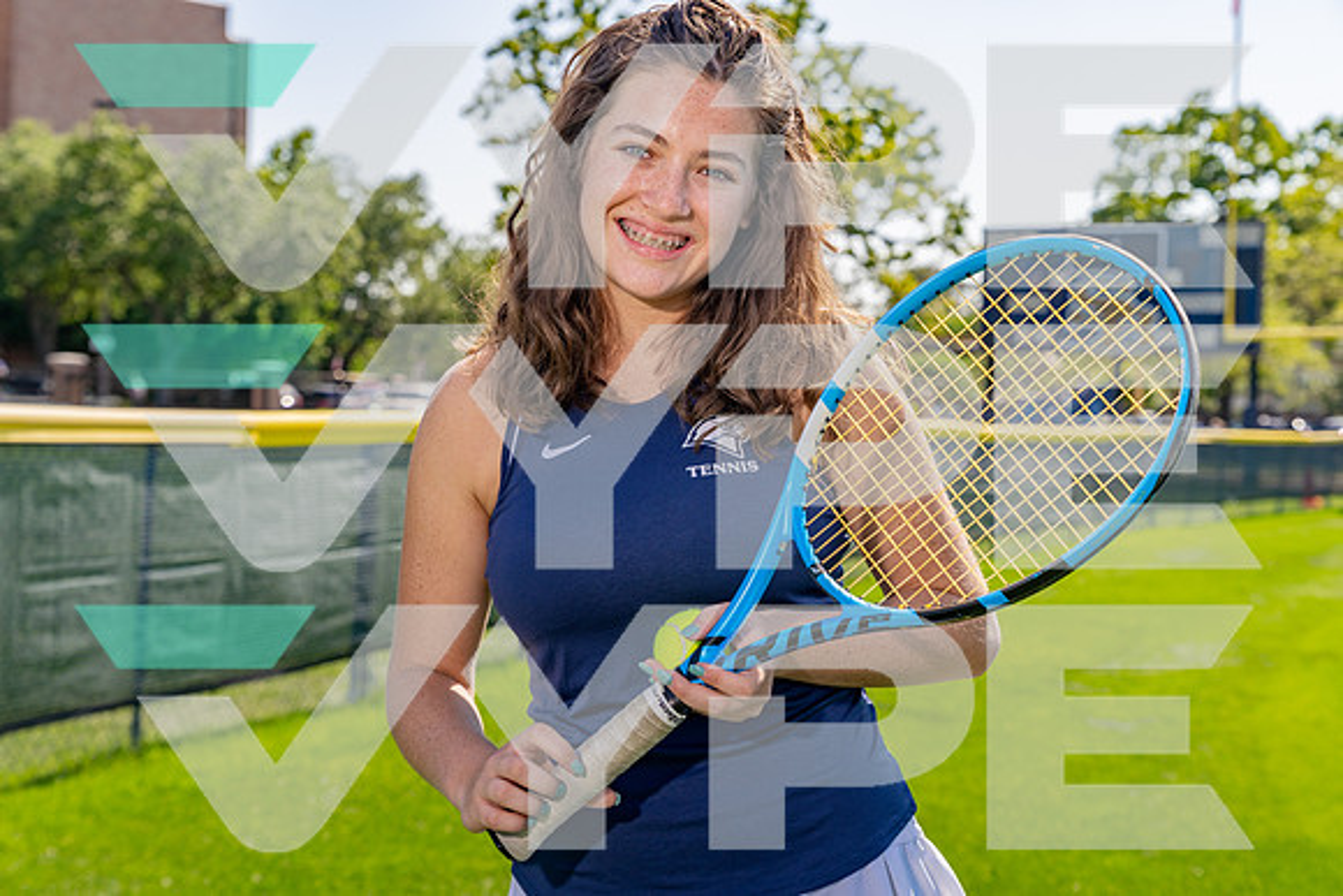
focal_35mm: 60
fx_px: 2239
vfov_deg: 22.6
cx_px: 672
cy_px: 448
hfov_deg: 33.4
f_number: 5.6
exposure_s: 1/500
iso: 100
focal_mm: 60
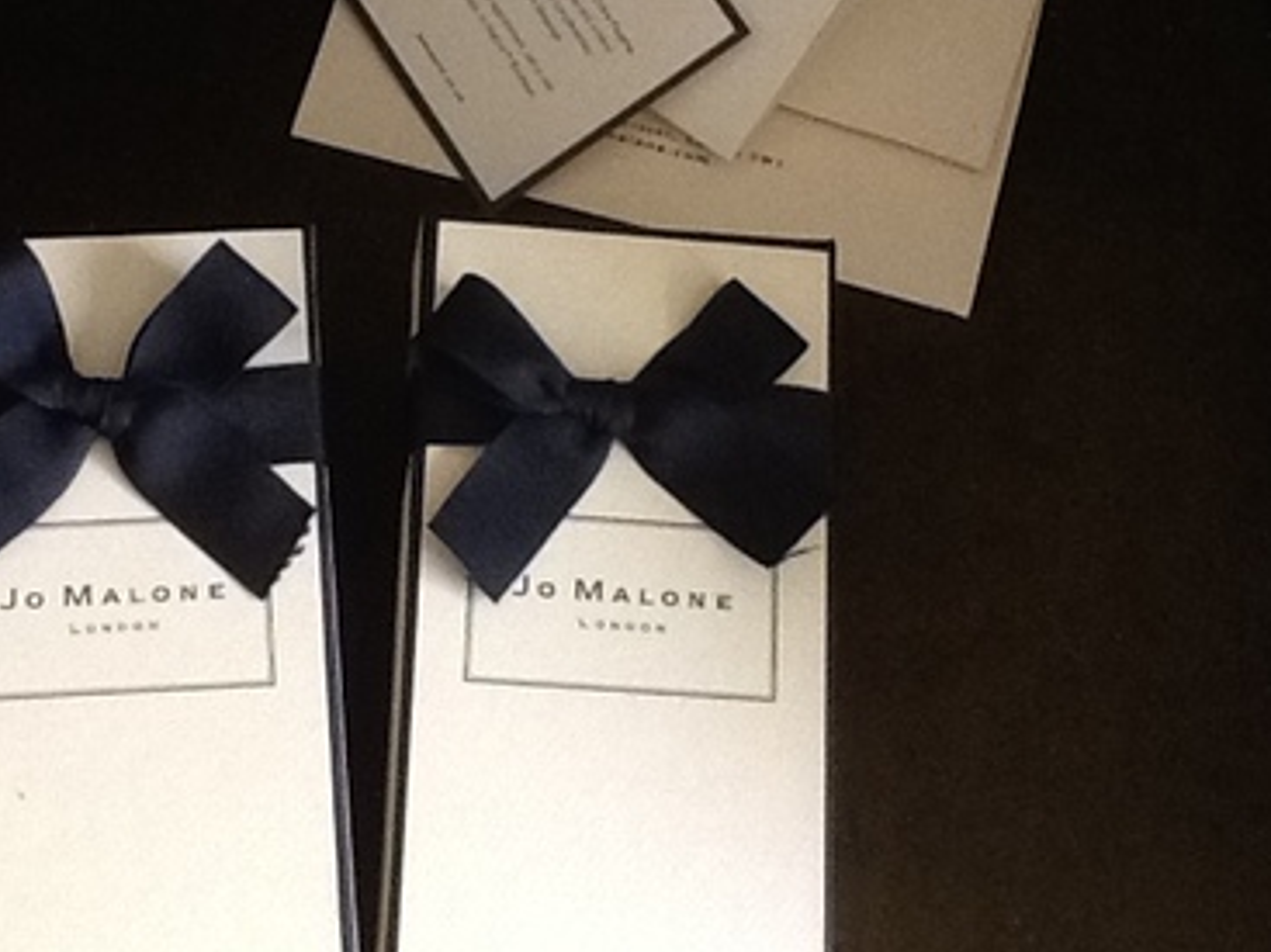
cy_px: 492
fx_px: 2643
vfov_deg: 20.4
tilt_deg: -70.6
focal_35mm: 72
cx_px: 450
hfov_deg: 26.9
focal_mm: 2.03
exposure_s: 1/30
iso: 160
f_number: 2.4
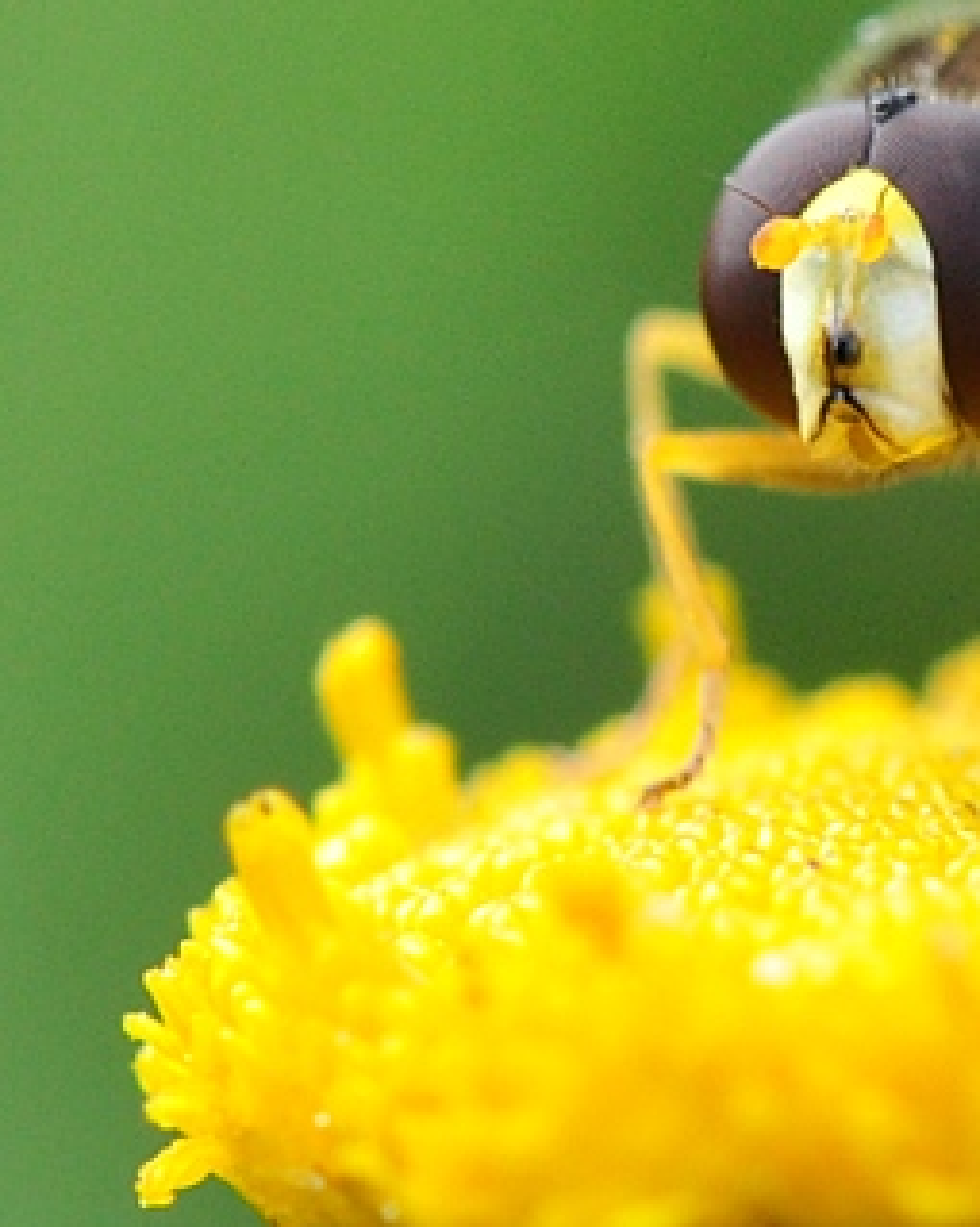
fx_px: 8633
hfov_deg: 6.5
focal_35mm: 238
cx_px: 600
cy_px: 642
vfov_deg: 8.1
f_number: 13
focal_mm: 60
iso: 320
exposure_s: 1/125
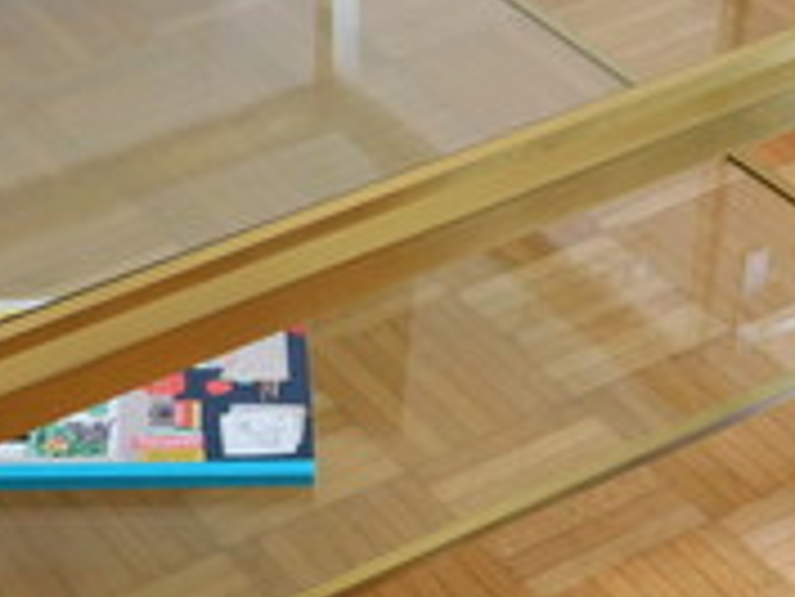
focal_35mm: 104
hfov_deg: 18.7
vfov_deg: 14.2
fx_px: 2390
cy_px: 211
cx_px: 153
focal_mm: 6.3
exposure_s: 1/30
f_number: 3.5
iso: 250
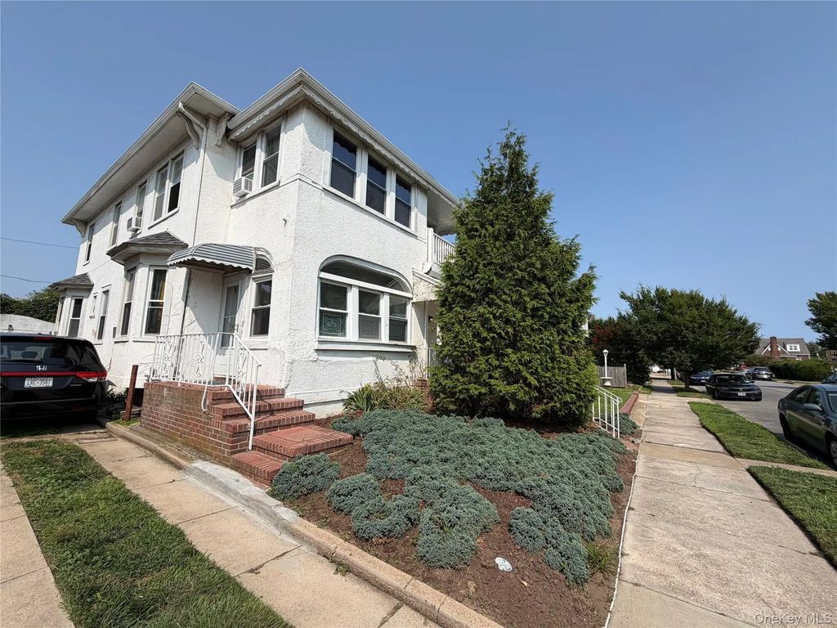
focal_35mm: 14
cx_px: 418
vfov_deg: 85.7
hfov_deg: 102.1
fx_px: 339
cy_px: 314
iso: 20
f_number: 2.2
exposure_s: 1/1189
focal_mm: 2.22
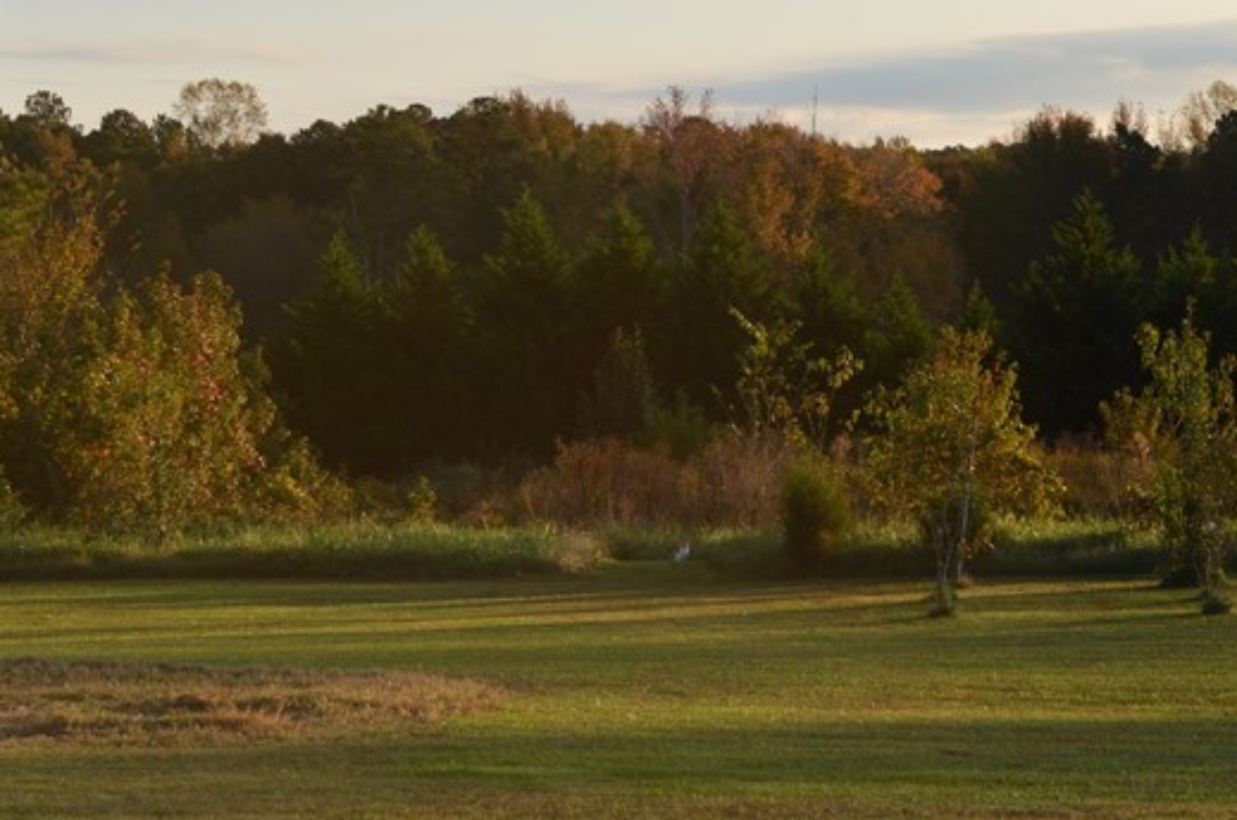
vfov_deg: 12.4
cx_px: 900
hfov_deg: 18.5
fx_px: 3774
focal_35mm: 110
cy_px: 369
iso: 100
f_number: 5.6
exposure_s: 1/200
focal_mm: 35
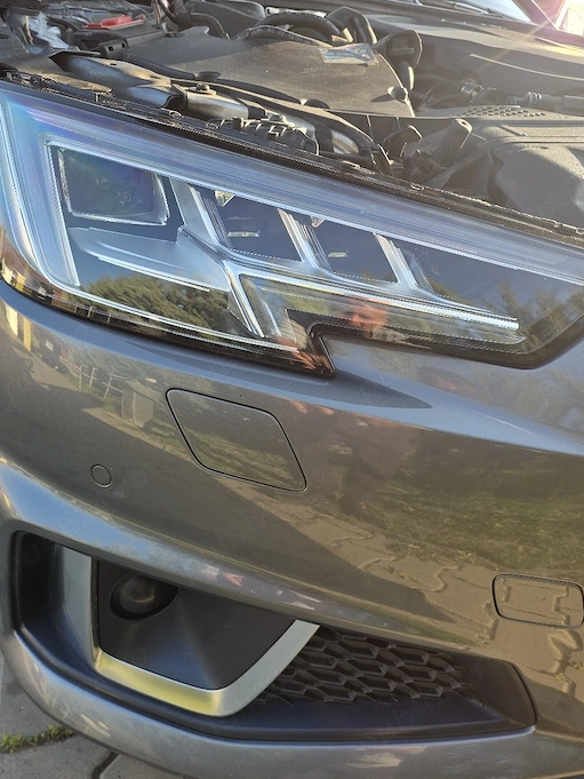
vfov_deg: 65.3
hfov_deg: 51.4
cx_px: 298
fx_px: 607
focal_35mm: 27
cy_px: 372
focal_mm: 6.3
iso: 32
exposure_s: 1/370
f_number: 1.7
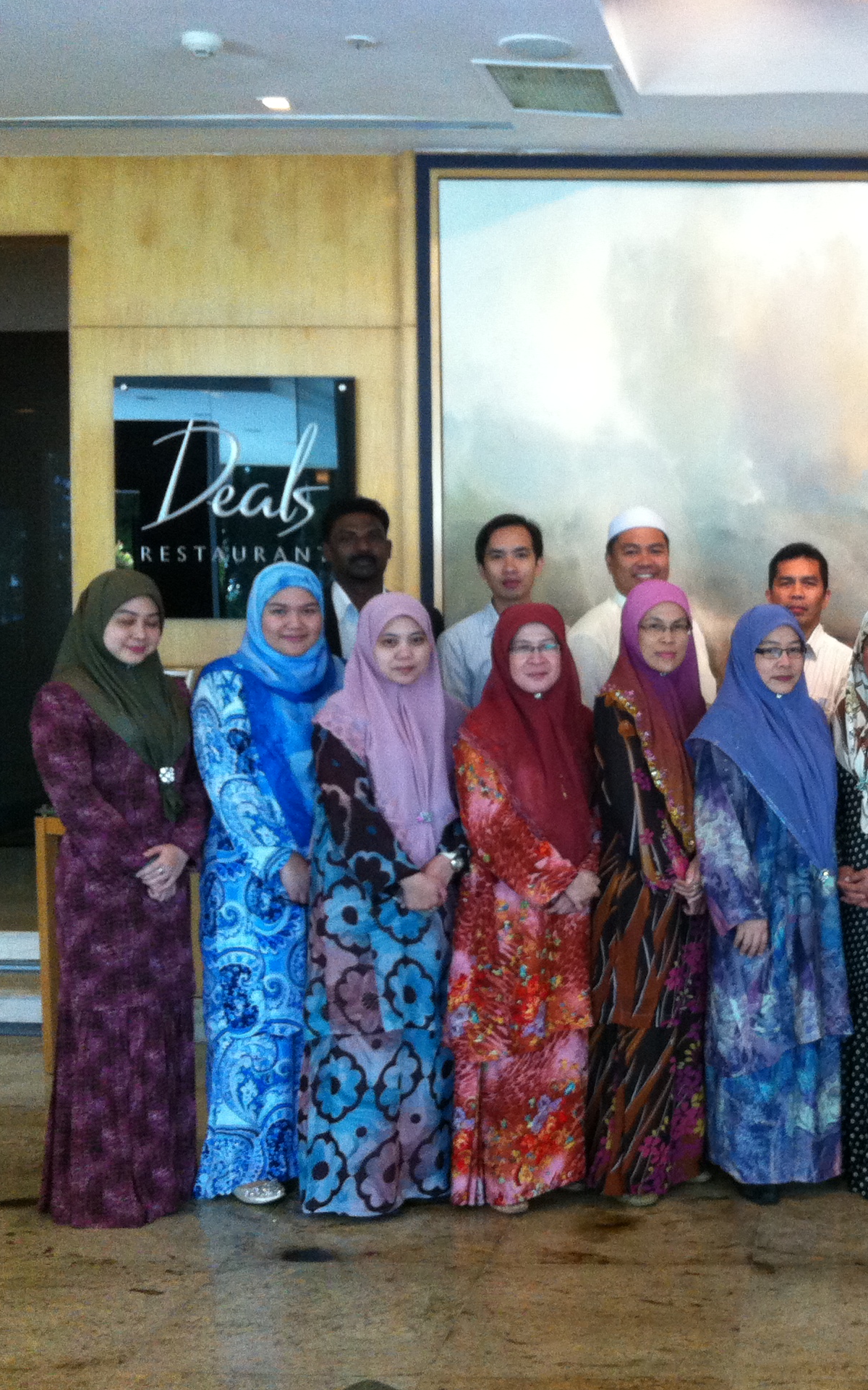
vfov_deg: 40.3
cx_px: 832
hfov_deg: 24.8
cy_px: 696
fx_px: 1892
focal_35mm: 50
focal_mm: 3.85
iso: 250
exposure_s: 1/15
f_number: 2.8
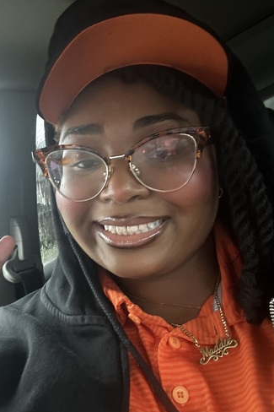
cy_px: 203
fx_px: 366
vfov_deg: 58.7
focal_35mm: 32
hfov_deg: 41.1
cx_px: 129
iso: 640
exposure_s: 1/21
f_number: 1.9
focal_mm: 2.69
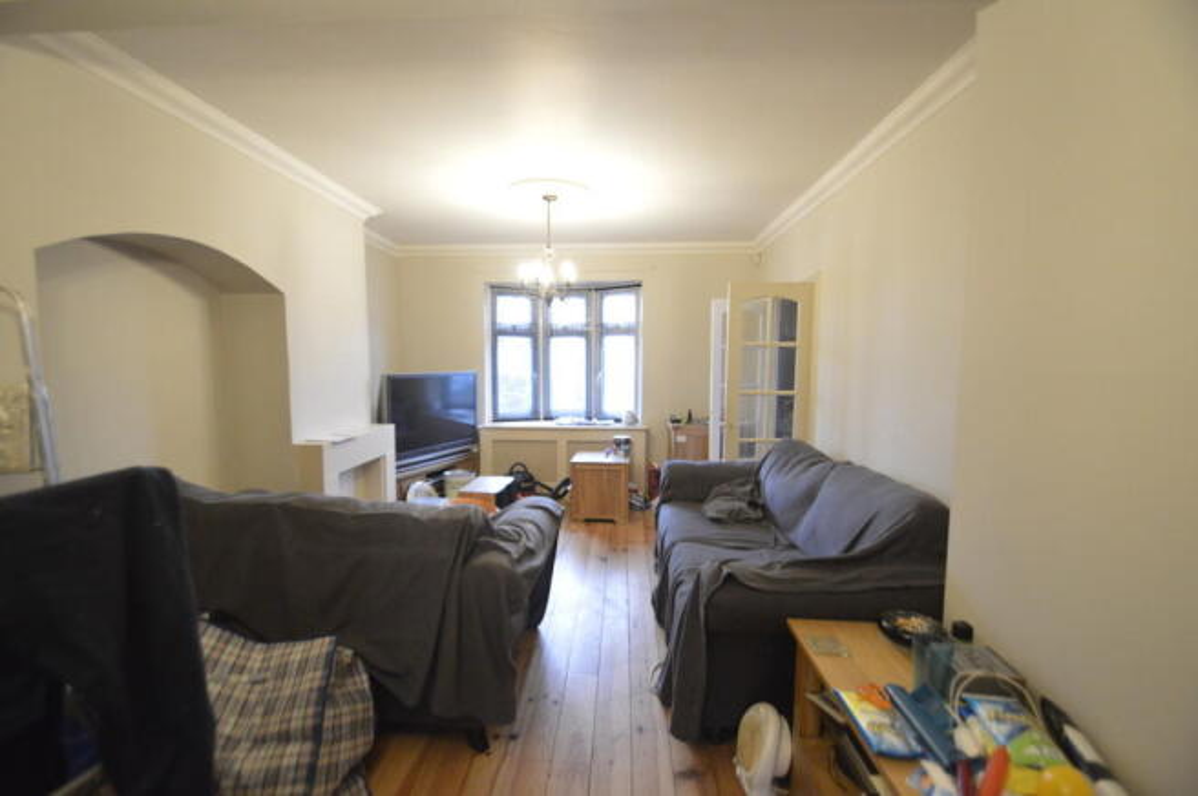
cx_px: 599
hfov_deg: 100.4
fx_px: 499
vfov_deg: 77.2
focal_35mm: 15
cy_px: 398
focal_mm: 10
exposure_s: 1/60
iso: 2200
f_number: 3.5
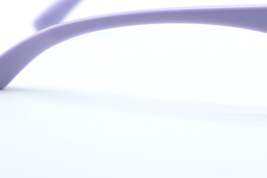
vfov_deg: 7.4
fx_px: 1364
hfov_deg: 11.1
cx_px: 229
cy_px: 44
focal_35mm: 184
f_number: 4
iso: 500
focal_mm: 55
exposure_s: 1/1000
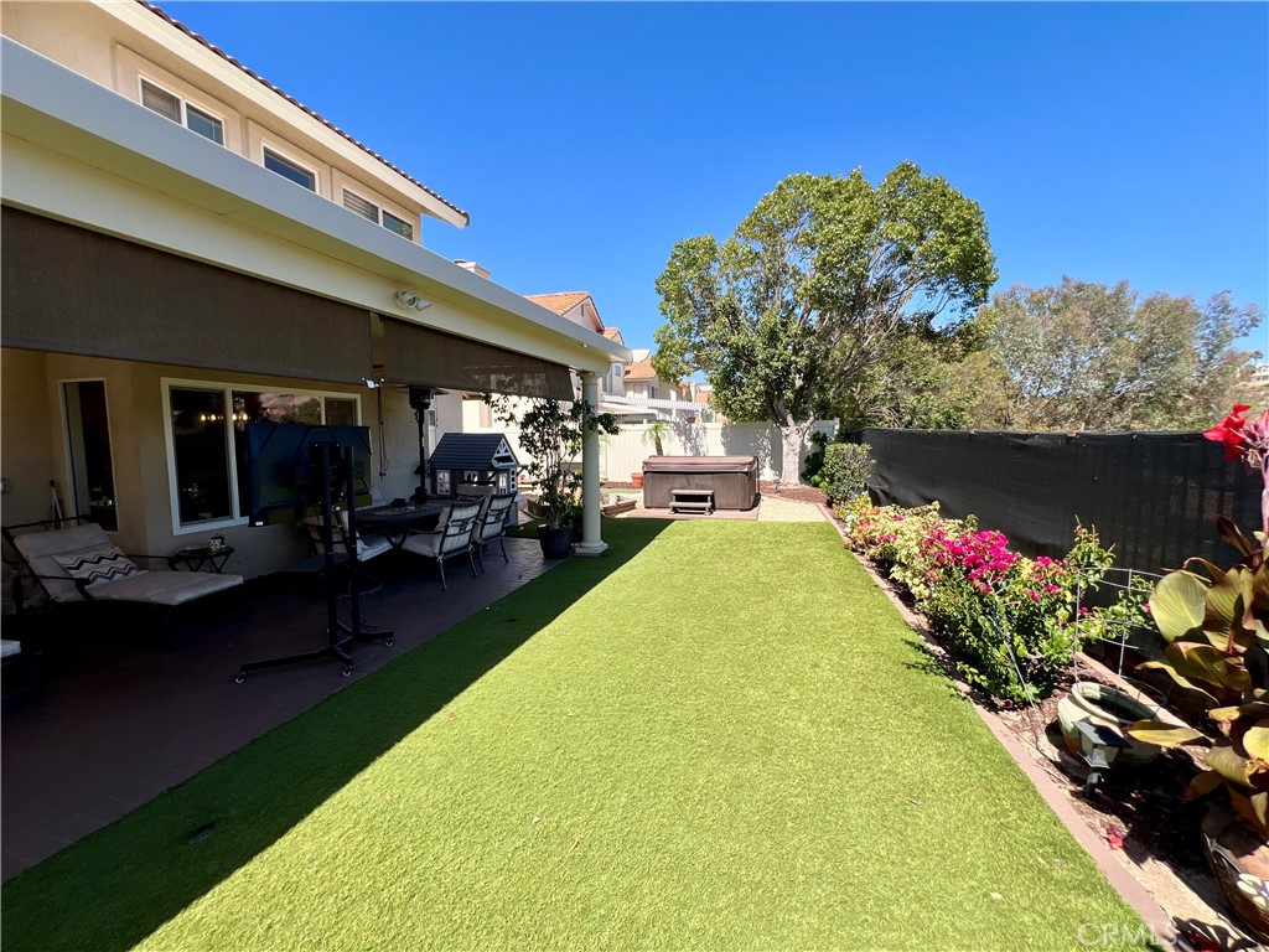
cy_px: 476
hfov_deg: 106.2
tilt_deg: -4.9
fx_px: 477
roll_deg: +0.5
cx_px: 634
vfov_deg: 89.9
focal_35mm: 13
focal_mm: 1.57
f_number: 1.8
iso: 32
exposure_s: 1/903
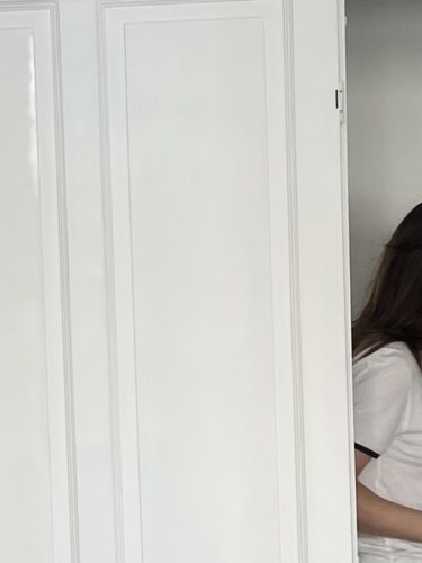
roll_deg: +2.5
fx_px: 2162
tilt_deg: -1.2
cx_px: 82
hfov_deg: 11.1
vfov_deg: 14.8
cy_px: 373
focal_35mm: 133
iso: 64
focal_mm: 5.7
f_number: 1.5
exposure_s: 1/121
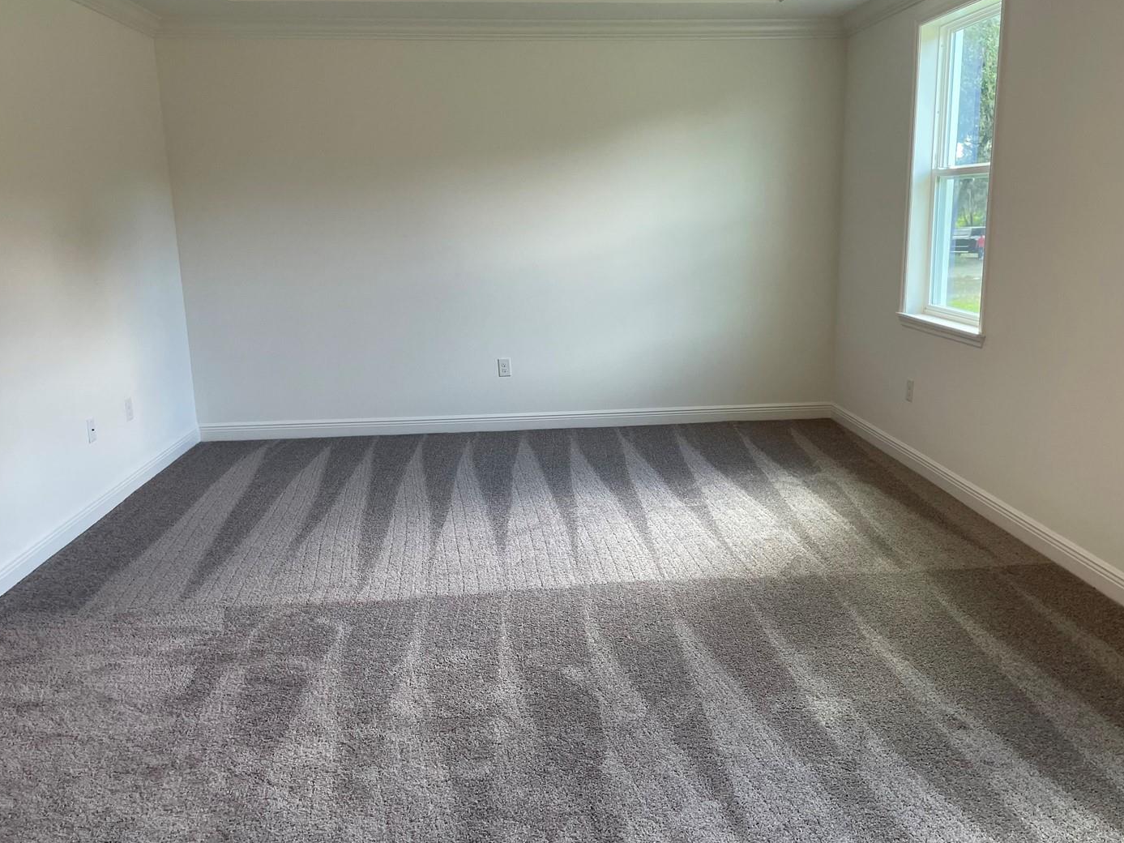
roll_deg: +1.0
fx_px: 974
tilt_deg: -12.7
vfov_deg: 46.8
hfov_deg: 59.9
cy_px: 422
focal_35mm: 30
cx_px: 584
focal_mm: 4.2
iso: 100
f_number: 1.6
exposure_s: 1/120
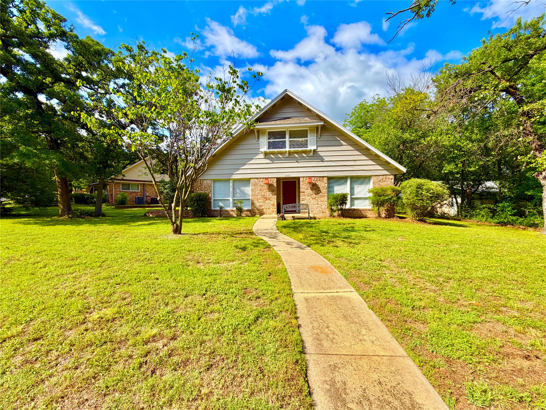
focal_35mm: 14
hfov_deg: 102.1
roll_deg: +0.4
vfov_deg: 85.7
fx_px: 221
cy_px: 205
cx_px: 273
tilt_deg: -0.5
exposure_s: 1/770
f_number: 2.2
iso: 25
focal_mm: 2.22
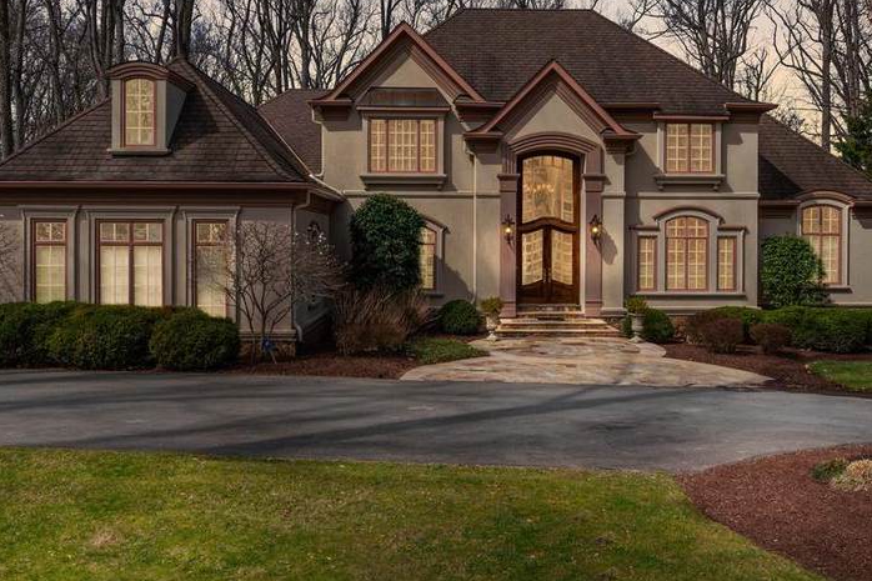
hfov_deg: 57.2
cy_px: 117
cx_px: 456
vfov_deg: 38.5
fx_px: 799
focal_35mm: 33
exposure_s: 1/160
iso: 100
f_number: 8
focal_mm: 18
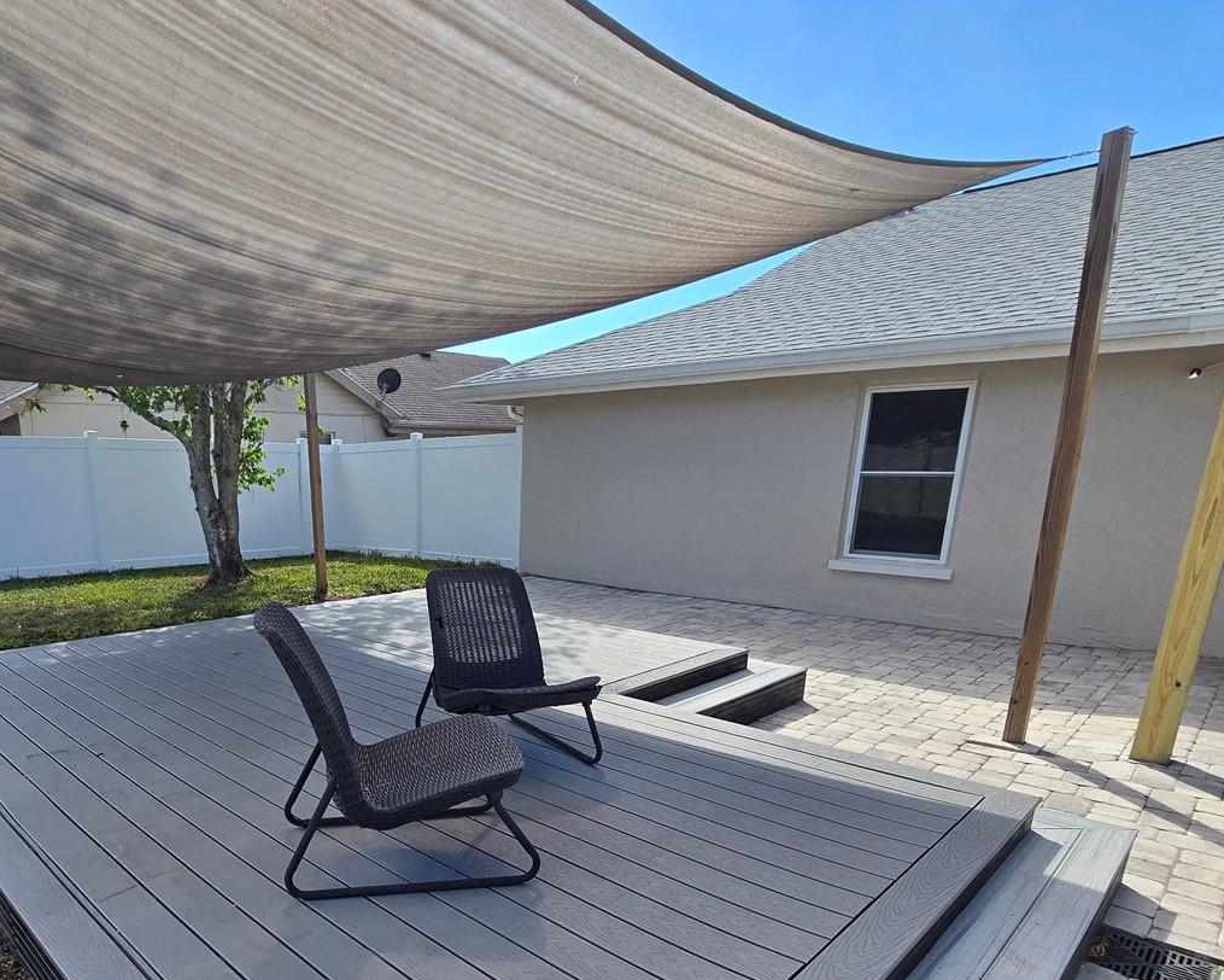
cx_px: 435
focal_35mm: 20
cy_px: 714
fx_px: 725
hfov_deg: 78.4
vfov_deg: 64.7
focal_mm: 2.2
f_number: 2.2
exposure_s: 1/1700
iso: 50
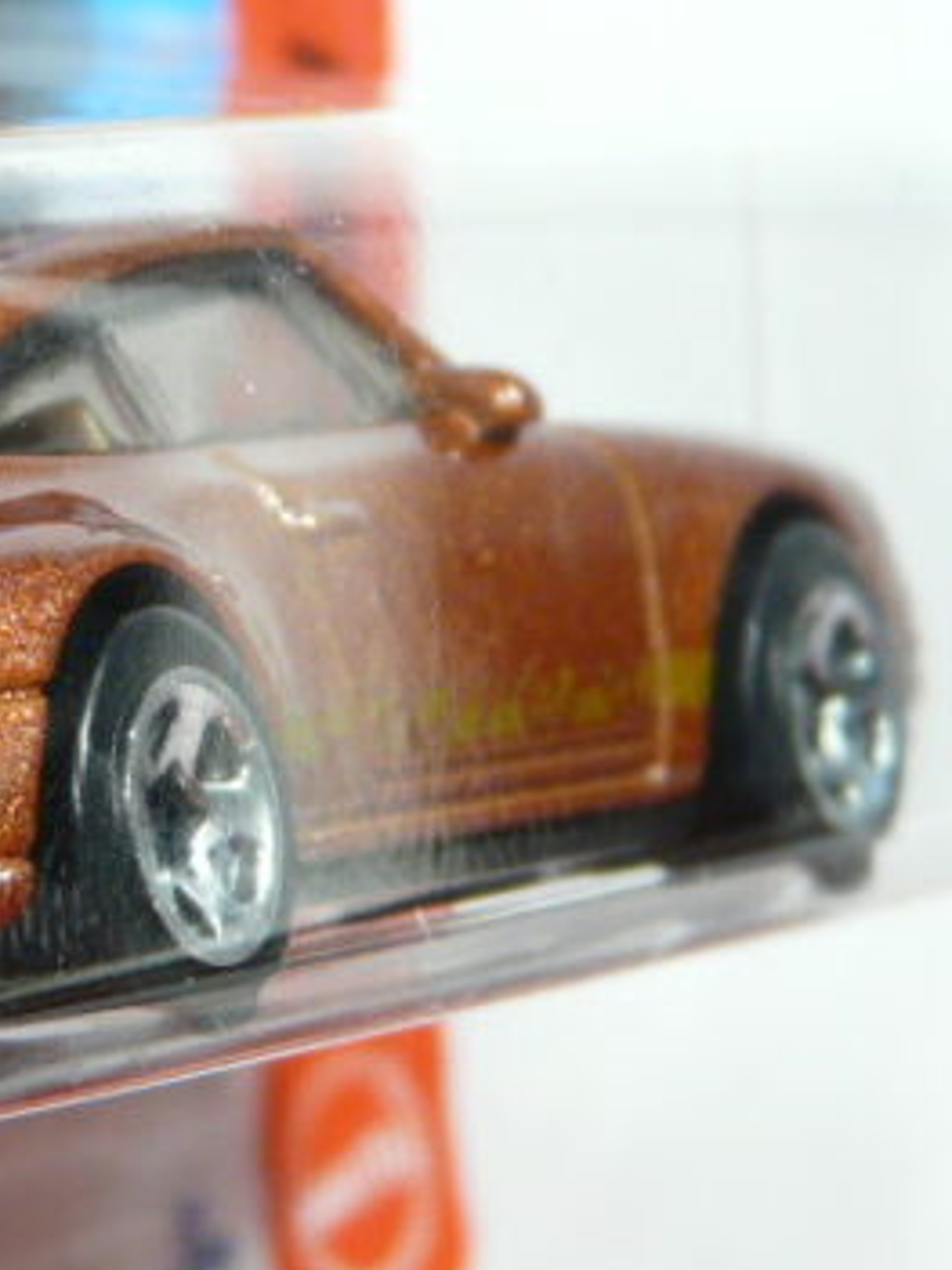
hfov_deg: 6.4
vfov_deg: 8.6
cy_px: 575
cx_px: -47
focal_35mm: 231
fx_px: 8476
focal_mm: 14
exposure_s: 1/40
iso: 200
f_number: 3.6
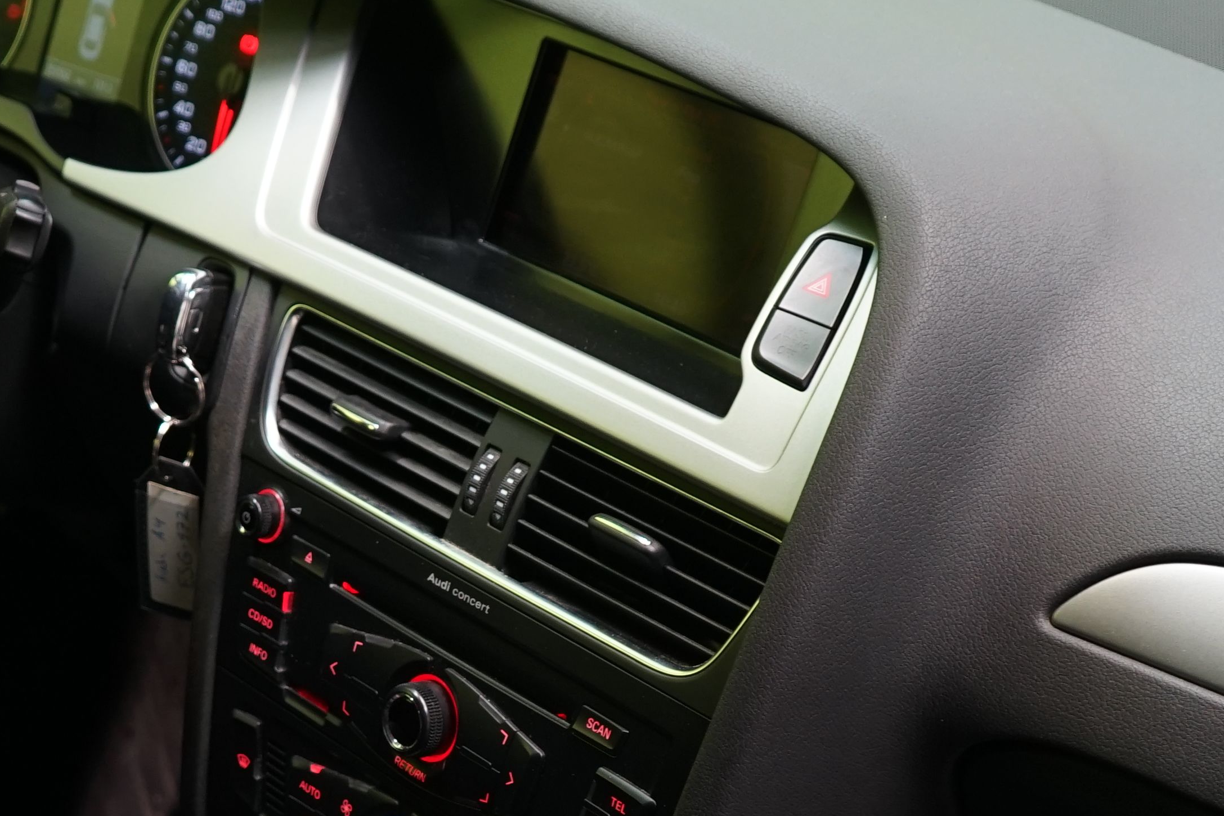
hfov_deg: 25.2
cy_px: 692
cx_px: 374
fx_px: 2720
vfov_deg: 16.9
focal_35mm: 80
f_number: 3.5
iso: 640
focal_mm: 29
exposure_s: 1/30
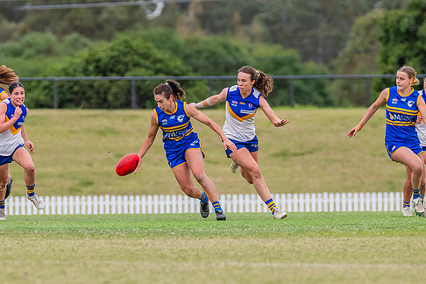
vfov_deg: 2.3
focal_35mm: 607
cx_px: 183
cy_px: 158
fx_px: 7182
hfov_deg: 3.4
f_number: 6.3
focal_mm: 420
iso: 800
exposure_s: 1/1250
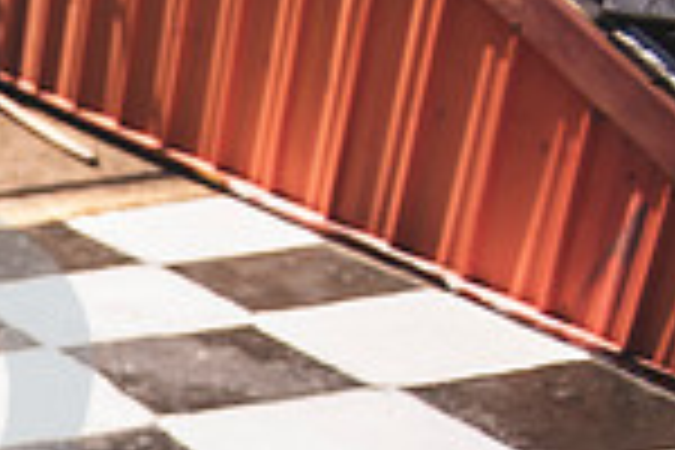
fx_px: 1744
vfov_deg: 13.5
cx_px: -621
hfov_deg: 17.0
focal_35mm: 93
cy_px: 749
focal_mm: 24
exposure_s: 1/1600
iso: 100
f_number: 2.8
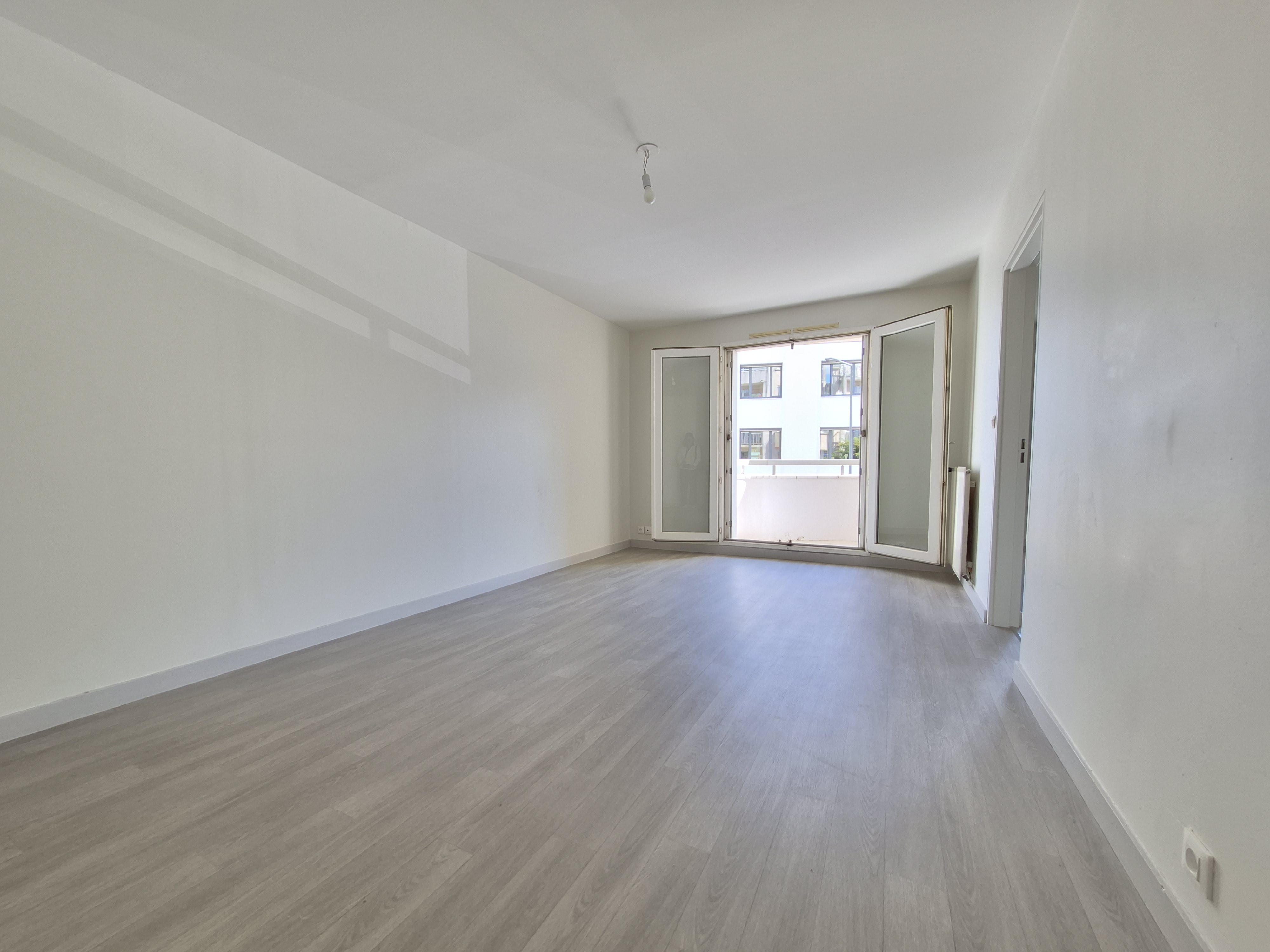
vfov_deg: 89.9
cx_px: 635
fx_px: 477
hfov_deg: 106.2
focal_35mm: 13
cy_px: 476
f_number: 2.2
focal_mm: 1.74
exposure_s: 1/50
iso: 80
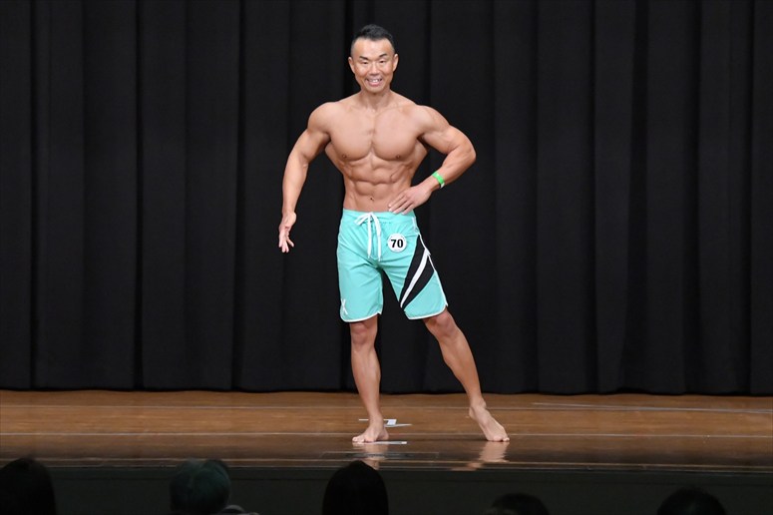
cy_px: 258
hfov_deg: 9.5
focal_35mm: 217
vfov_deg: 6.3
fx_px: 4657
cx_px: 386
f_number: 5.6
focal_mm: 145
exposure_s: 1/400
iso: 8000
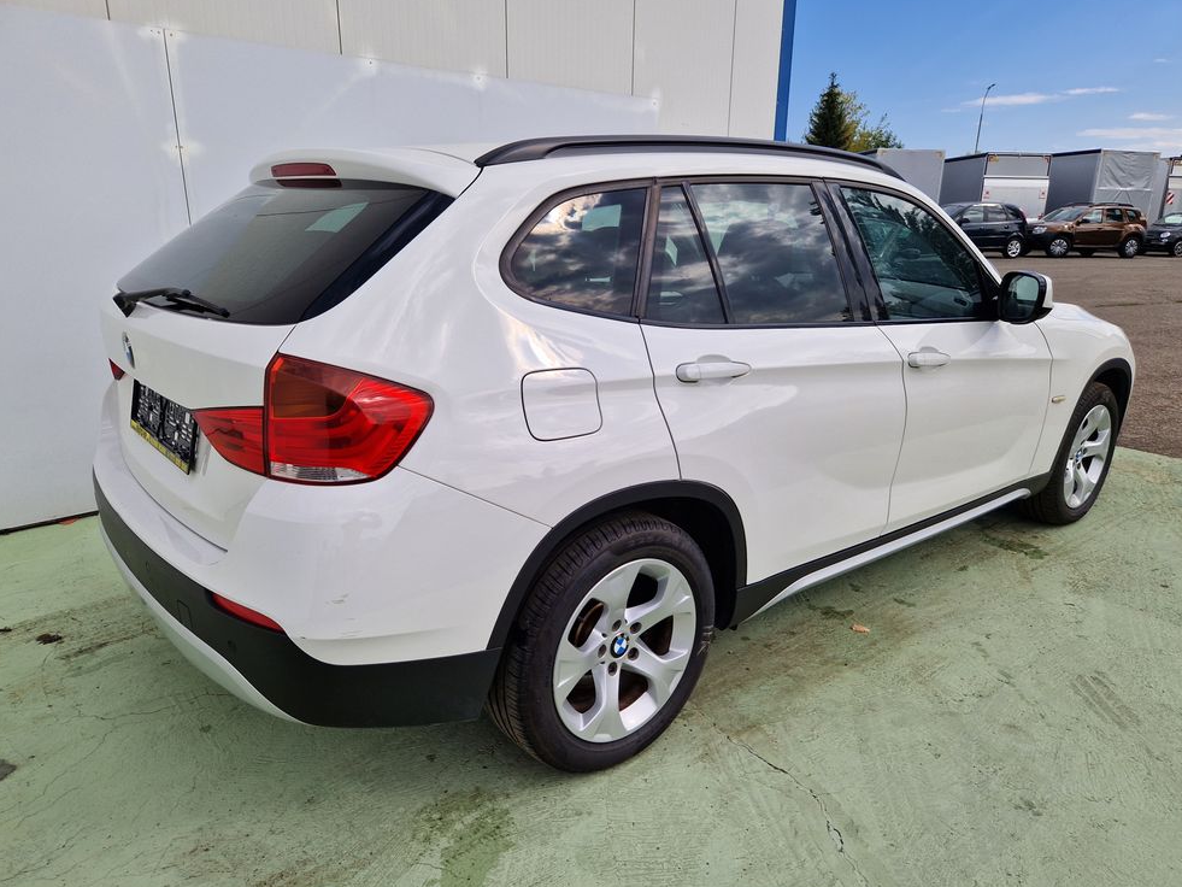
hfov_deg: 71.6
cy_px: 454
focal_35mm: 24
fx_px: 820
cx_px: 575
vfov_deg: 56.8
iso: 50
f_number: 1.8
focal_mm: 5.4
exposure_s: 1/1852
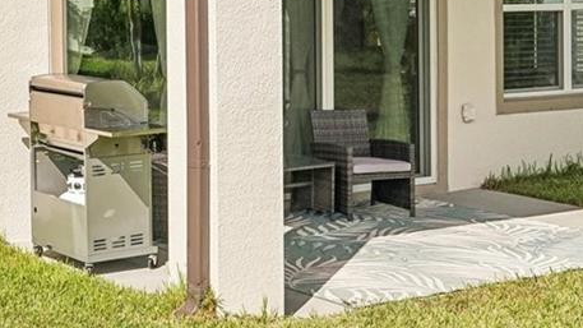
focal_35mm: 79
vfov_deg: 15.1
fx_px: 1219
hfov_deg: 25.7
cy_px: 8
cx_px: 18
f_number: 8
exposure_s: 1/2000
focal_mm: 21.5
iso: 400
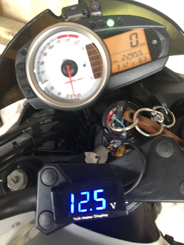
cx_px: 92
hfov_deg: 49.7
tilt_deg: -52.9
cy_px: 122
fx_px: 198
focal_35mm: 28
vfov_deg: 63.4
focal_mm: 4
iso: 100
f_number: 1.8
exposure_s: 1/12
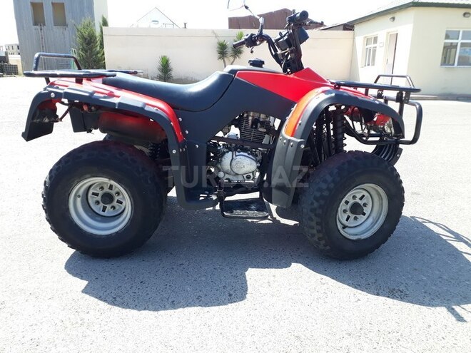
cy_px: 176
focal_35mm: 27
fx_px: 367
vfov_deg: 51.4
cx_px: 236
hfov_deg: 65.3
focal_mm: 3.6
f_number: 1.9
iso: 40
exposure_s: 1/367
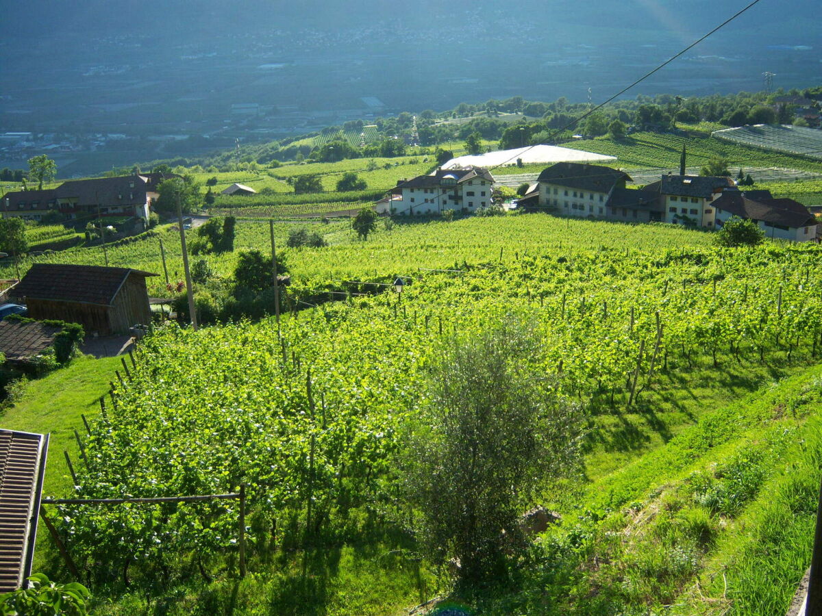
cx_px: 411
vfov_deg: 39.7
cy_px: 308
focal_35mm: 36
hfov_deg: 51.4
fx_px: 855
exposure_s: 1/500
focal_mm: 7.5
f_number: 2.8
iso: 80
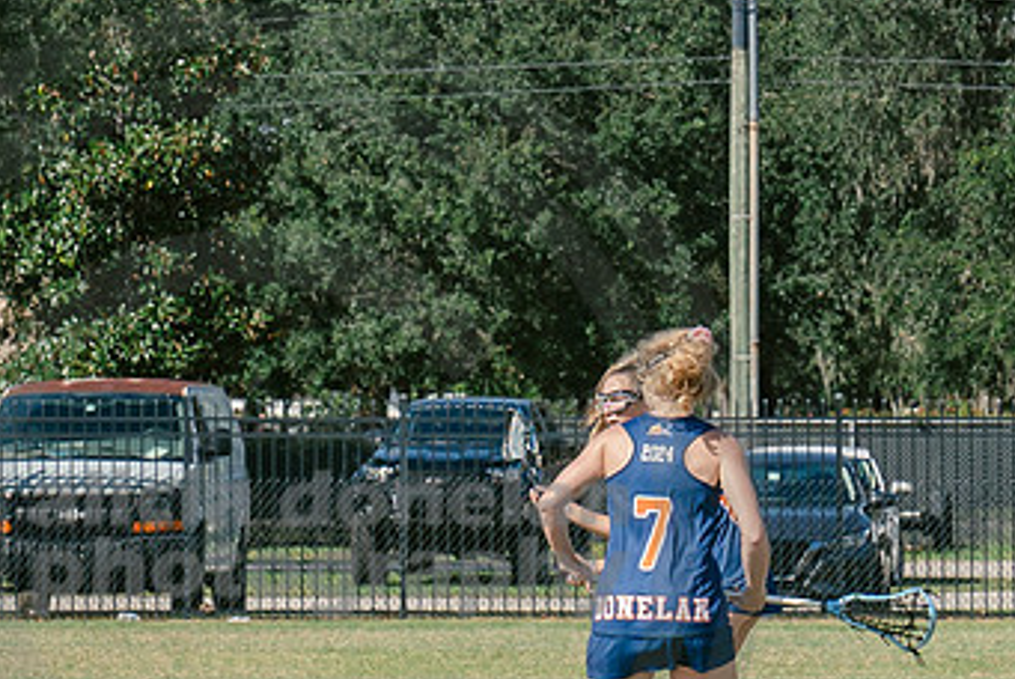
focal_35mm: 294
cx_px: 414
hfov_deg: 7.0
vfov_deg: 4.7
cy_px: 609
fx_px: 8296
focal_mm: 70
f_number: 5.6
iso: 250
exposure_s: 1/1000
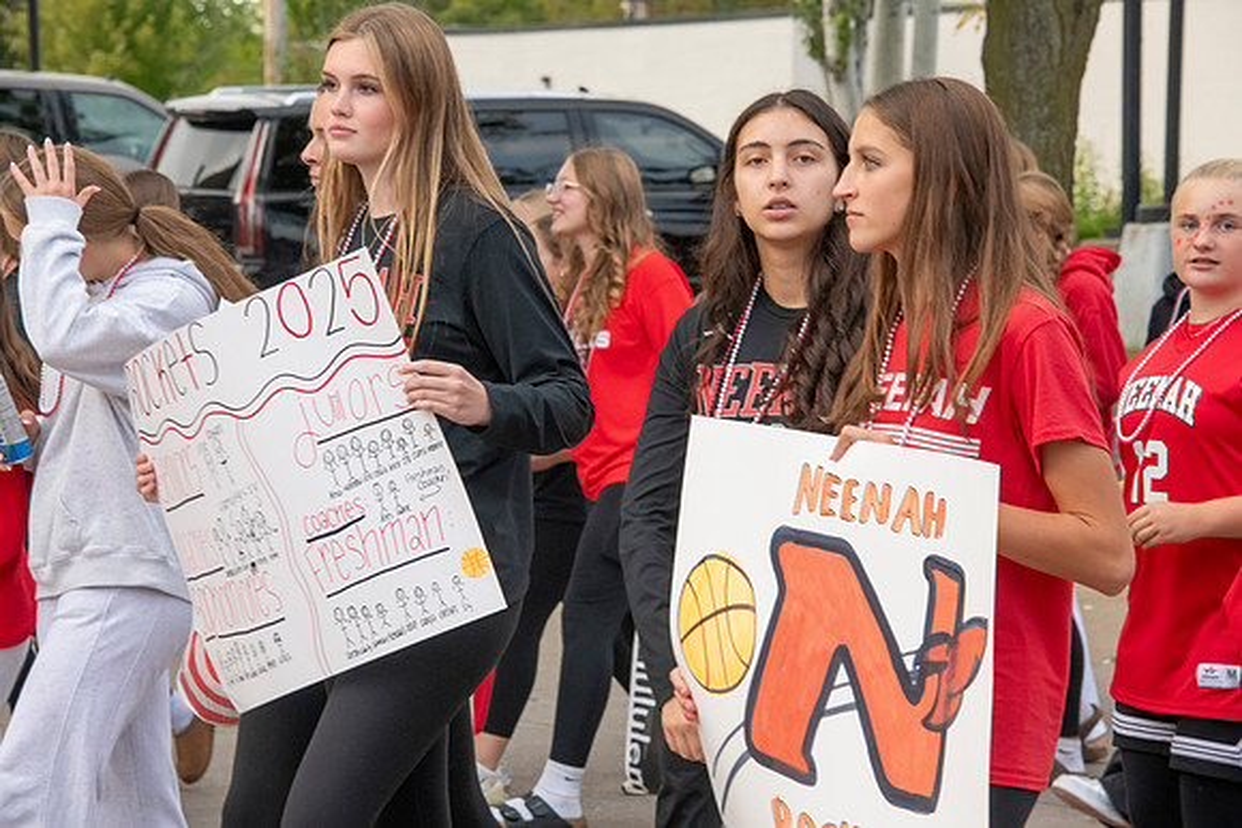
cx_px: 621
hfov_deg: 12.8
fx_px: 5521
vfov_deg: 8.6
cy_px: 414
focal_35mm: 160
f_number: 11
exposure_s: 1/400
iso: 3200
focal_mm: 160
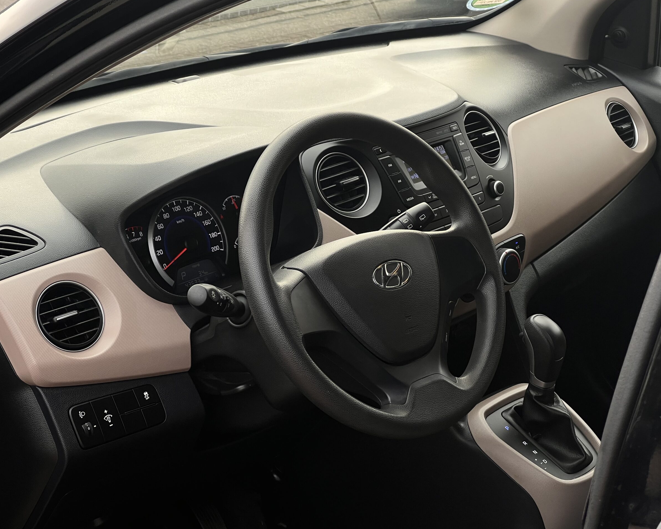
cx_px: 324
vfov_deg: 18.9
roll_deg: +0.4
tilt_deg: -18.6
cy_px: 264
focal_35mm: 81
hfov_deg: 23.6
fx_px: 1585
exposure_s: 1/99
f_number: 2.8
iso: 100
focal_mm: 9
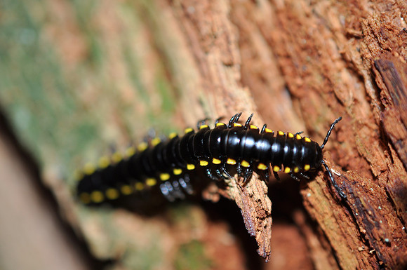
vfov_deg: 22.6
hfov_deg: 33.4
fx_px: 677
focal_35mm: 60
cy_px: 135
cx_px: 204
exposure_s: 1/125
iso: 200
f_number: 5.6
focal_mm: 40
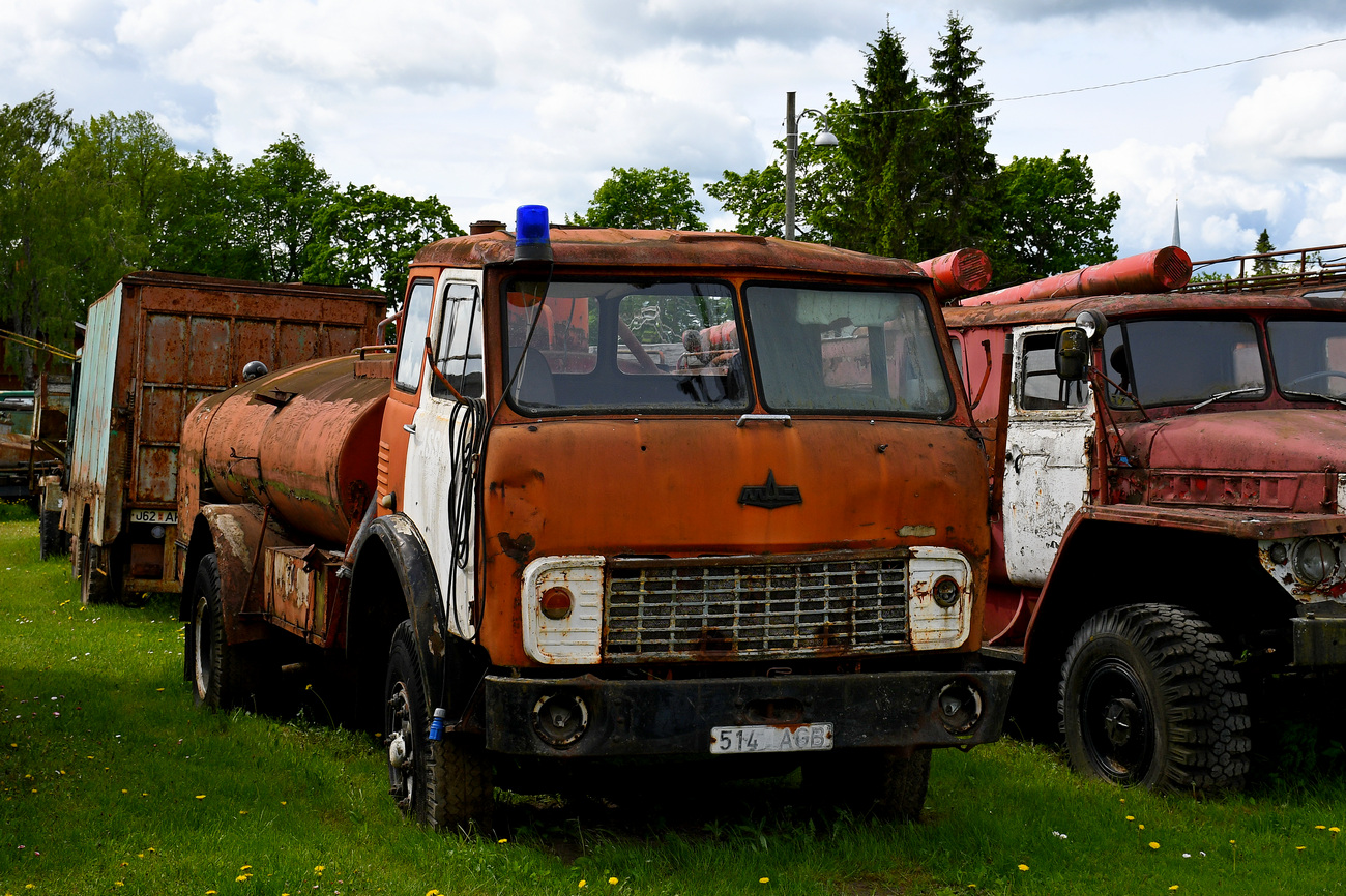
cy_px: 448
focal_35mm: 48
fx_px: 1794
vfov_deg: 28.1
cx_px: 673
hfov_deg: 41.1
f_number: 6.3
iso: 200
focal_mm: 32
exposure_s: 1/1000
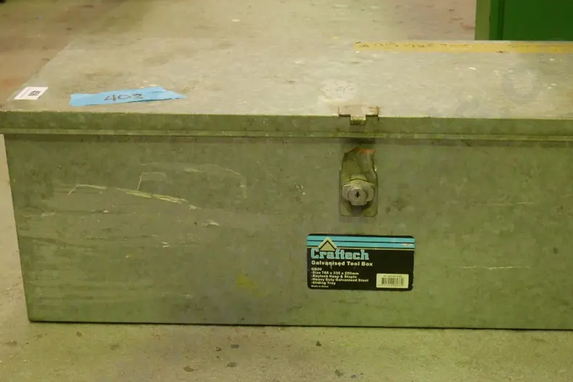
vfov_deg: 20.9
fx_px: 1035
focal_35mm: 65
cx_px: 355
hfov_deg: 30.8
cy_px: 208
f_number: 5
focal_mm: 24
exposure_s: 1/125
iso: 3200
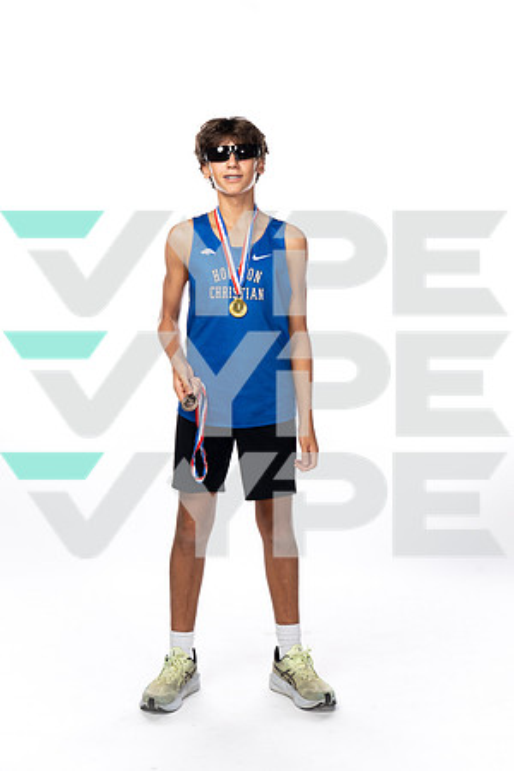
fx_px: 1092
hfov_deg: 26.5
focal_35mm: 51
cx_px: 257
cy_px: 386
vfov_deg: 38.9
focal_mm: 51
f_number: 8
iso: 640
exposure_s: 1/250
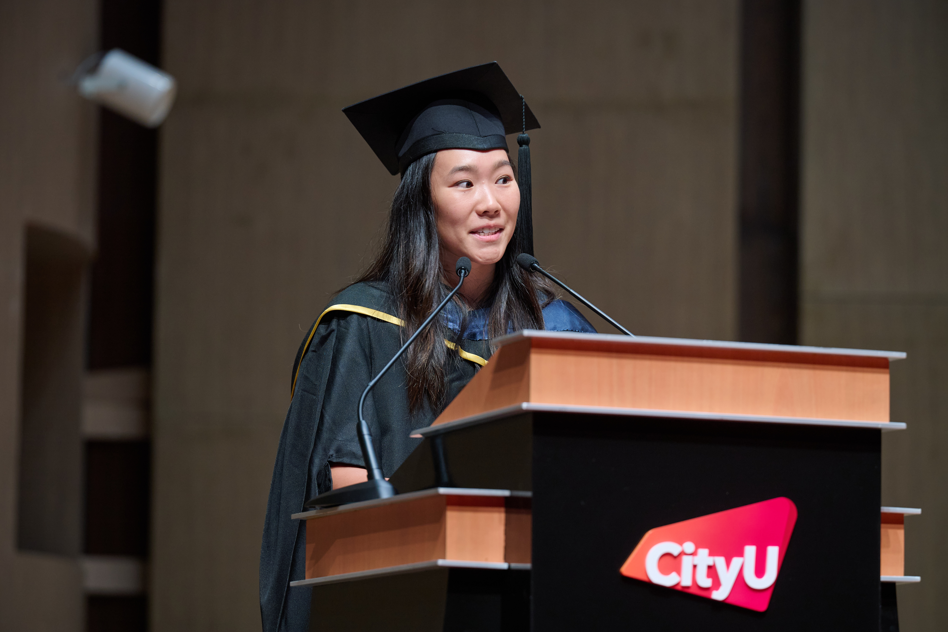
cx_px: 474
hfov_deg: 11.4
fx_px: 4740
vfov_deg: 7.6
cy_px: 316
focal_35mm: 180
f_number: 4
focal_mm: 180
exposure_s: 1/100
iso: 640
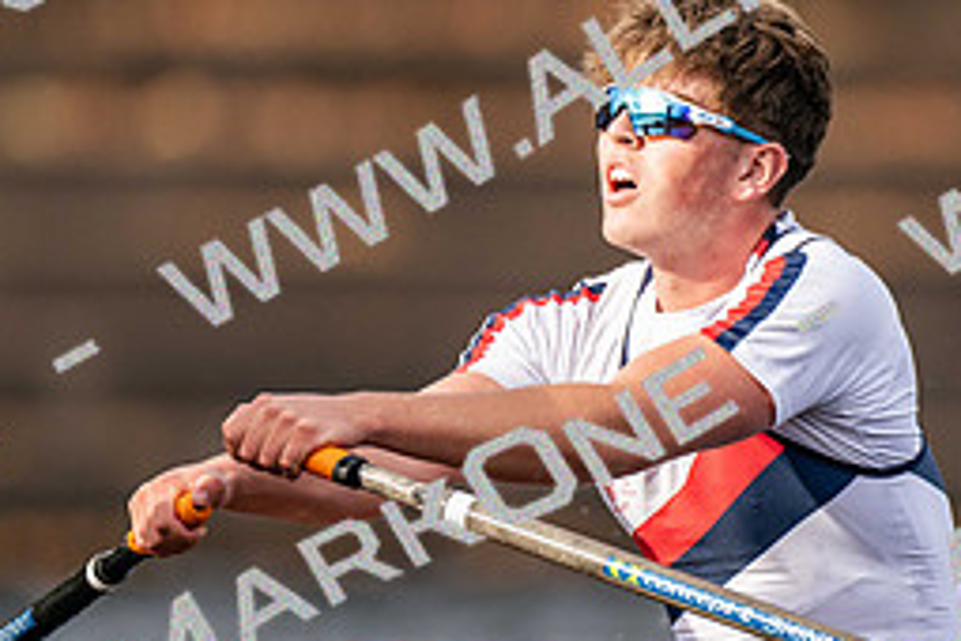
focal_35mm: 1365
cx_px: 626
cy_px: 337
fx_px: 36435
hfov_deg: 1.5
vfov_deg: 1.0
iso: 450
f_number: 4
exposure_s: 1/2500
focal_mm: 600
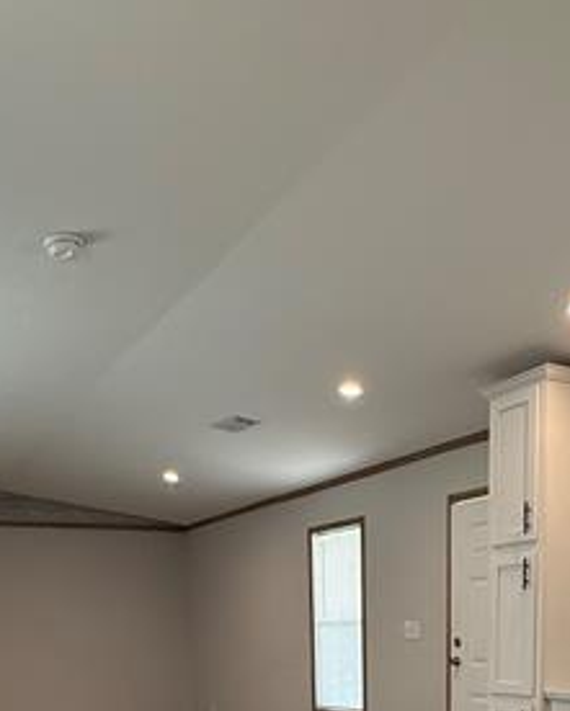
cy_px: 763
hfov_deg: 39.2
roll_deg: +0.9
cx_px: 302
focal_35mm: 38
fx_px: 801
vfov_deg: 39.9
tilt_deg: -9.5
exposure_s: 1/120
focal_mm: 2.22
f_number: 2.2
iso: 250
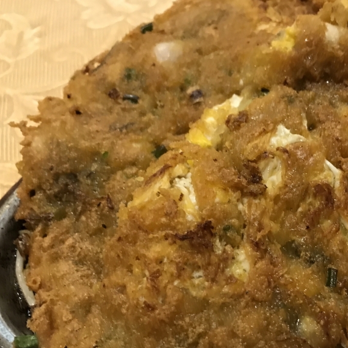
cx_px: 255
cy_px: 203
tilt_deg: -54.9
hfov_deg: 37.5
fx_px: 500
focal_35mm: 44
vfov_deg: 38.2
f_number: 1.8
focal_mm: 3.99
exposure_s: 1/14
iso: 100
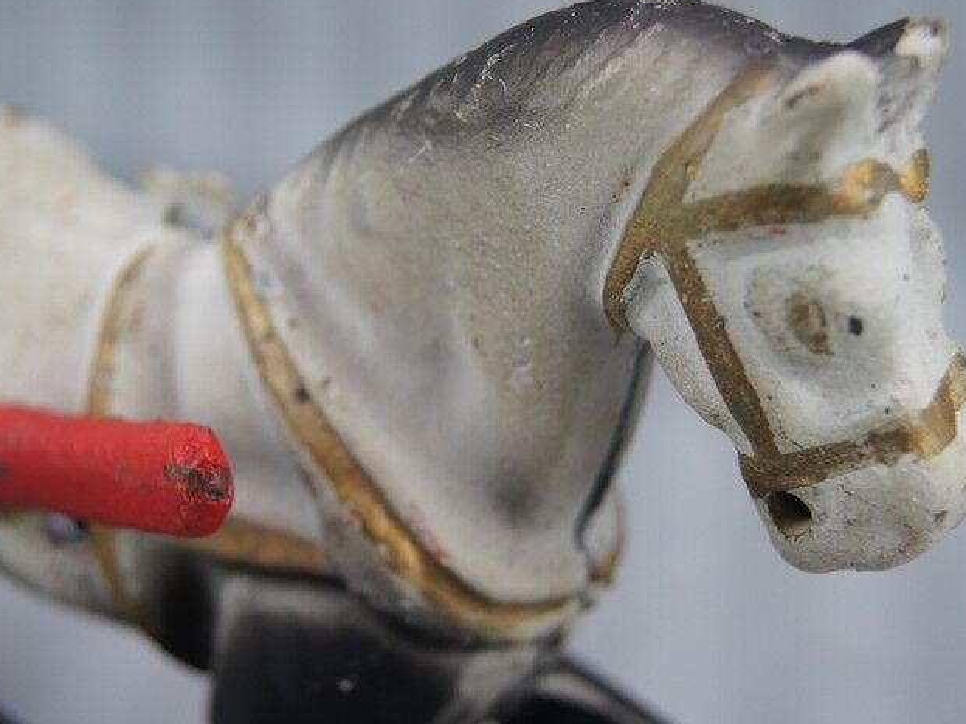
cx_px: 485
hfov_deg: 27.4
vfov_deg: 20.7
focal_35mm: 71
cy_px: 409
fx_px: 1981
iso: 320
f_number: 4.5
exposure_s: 1/160
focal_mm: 30
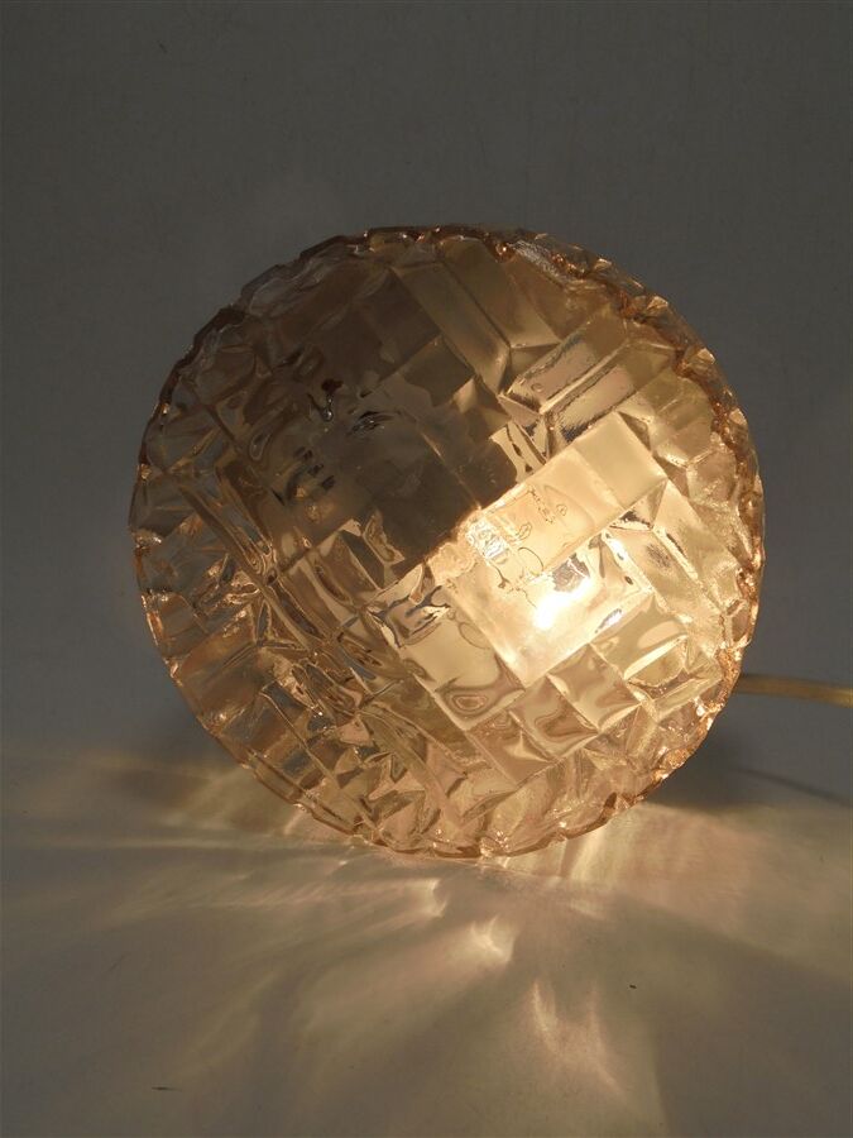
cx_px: 426
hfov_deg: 33.6
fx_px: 1413
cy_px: 569
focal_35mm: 43
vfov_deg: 43.9
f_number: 4.5
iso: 100
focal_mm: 7.8
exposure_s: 1/500
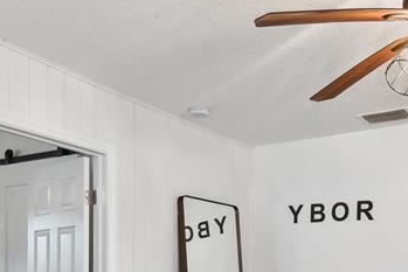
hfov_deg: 44.4
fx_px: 499
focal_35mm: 44
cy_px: 276
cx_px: 228
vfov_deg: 28.5
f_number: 7.1
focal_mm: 10
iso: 100
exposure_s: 1/5
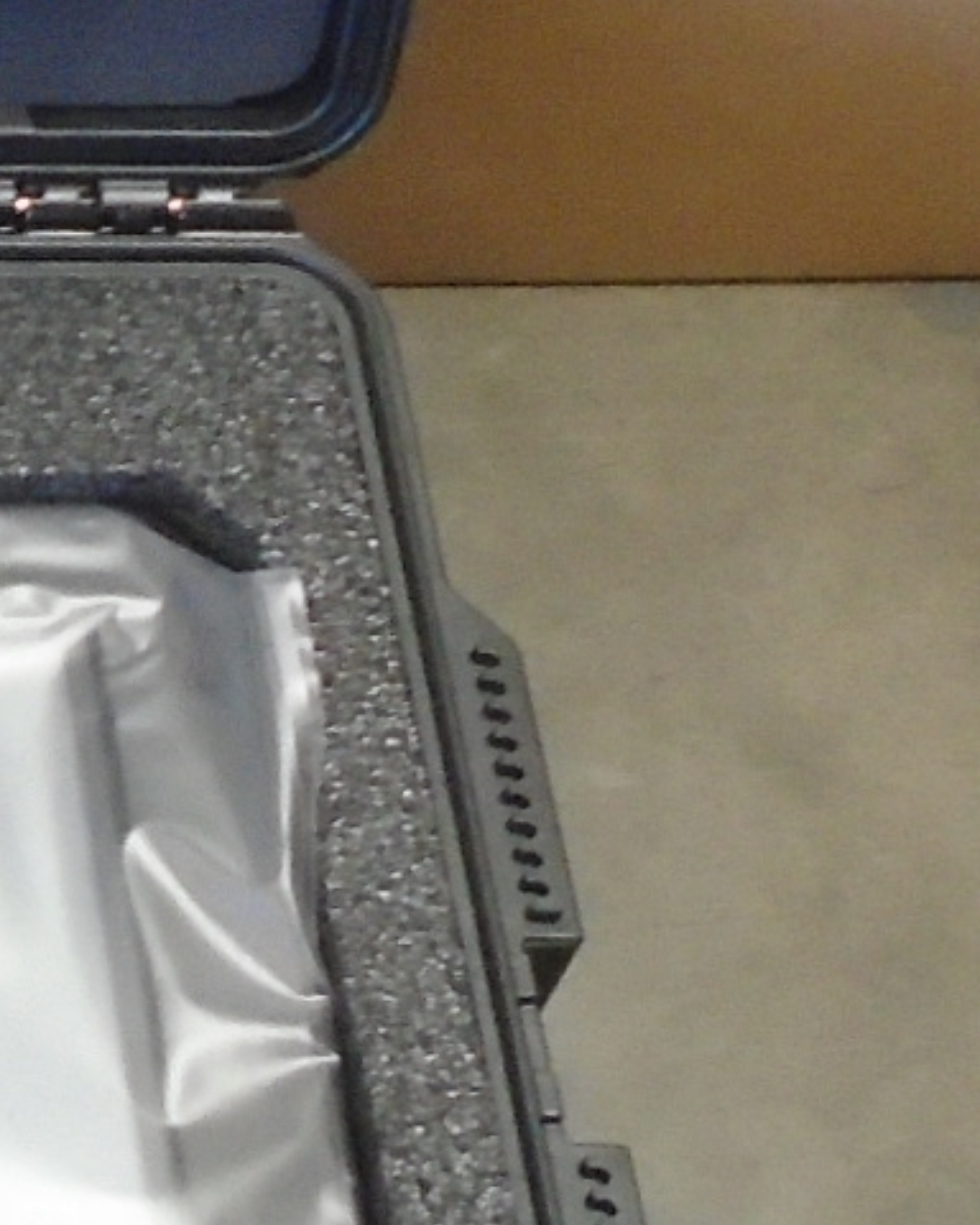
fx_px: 4967
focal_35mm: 137
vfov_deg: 14.0
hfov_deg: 10.5
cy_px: 342
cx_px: -901
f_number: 3.2
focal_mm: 4.6
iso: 400
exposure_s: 1/30
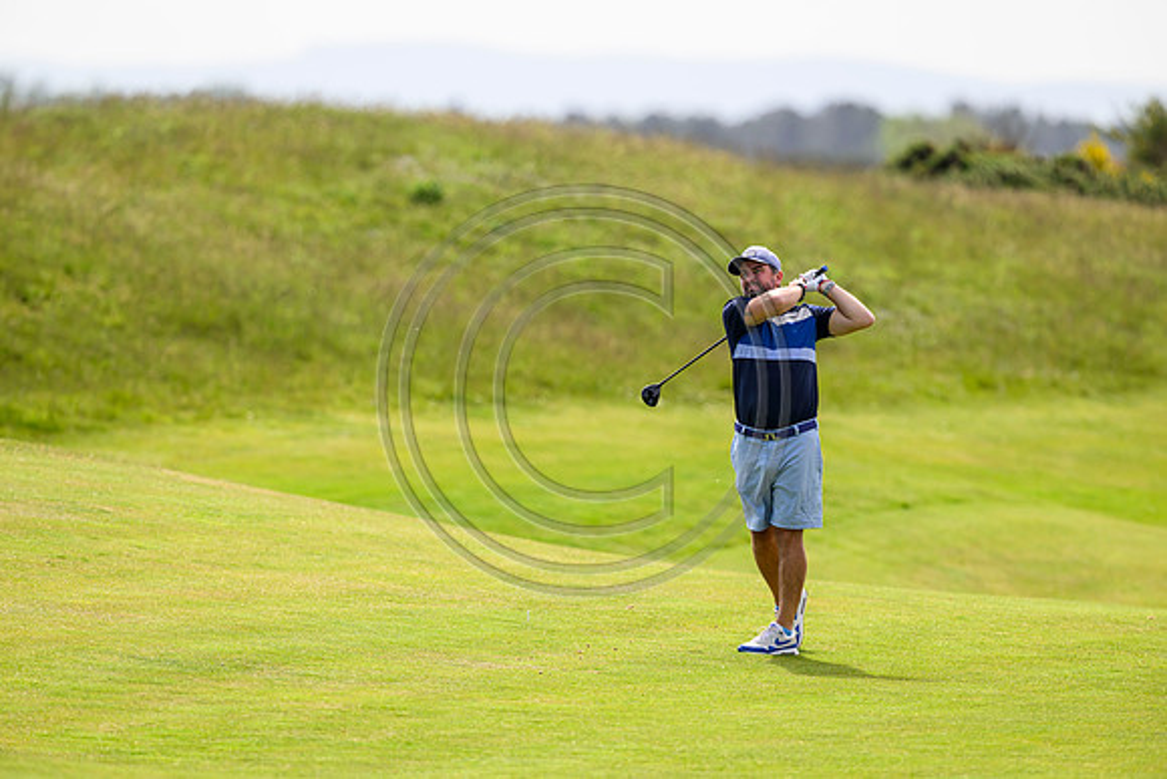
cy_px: 390
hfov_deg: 5.2
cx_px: 584
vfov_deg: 3.4
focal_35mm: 400
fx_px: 12969
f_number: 4
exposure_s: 1/3200
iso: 500
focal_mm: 400
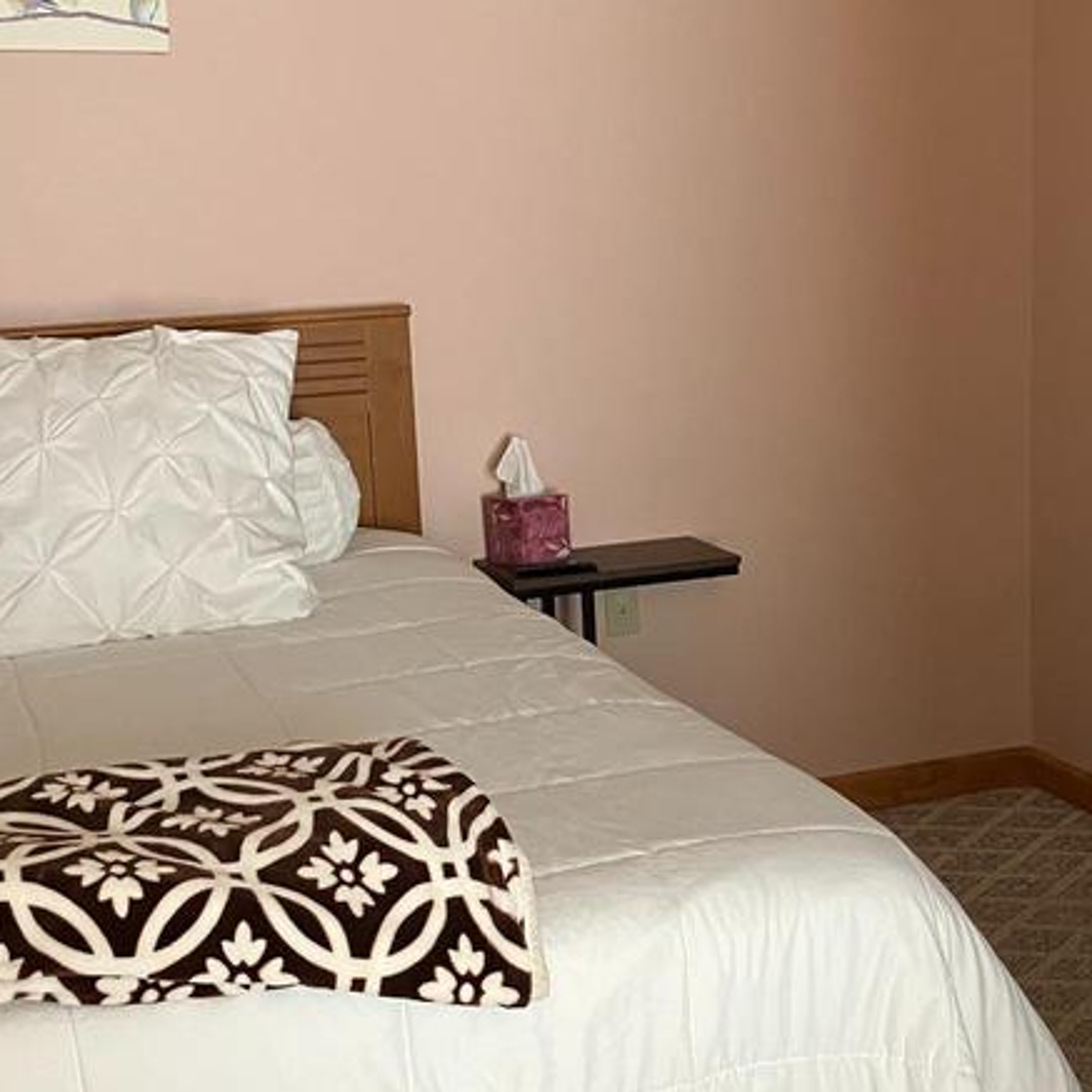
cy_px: 537
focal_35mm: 58
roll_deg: +2.5
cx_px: 657
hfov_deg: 29.5
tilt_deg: -11.3
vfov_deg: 29.6
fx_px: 2070
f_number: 1.8
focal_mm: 3.99
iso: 250
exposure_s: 1/60
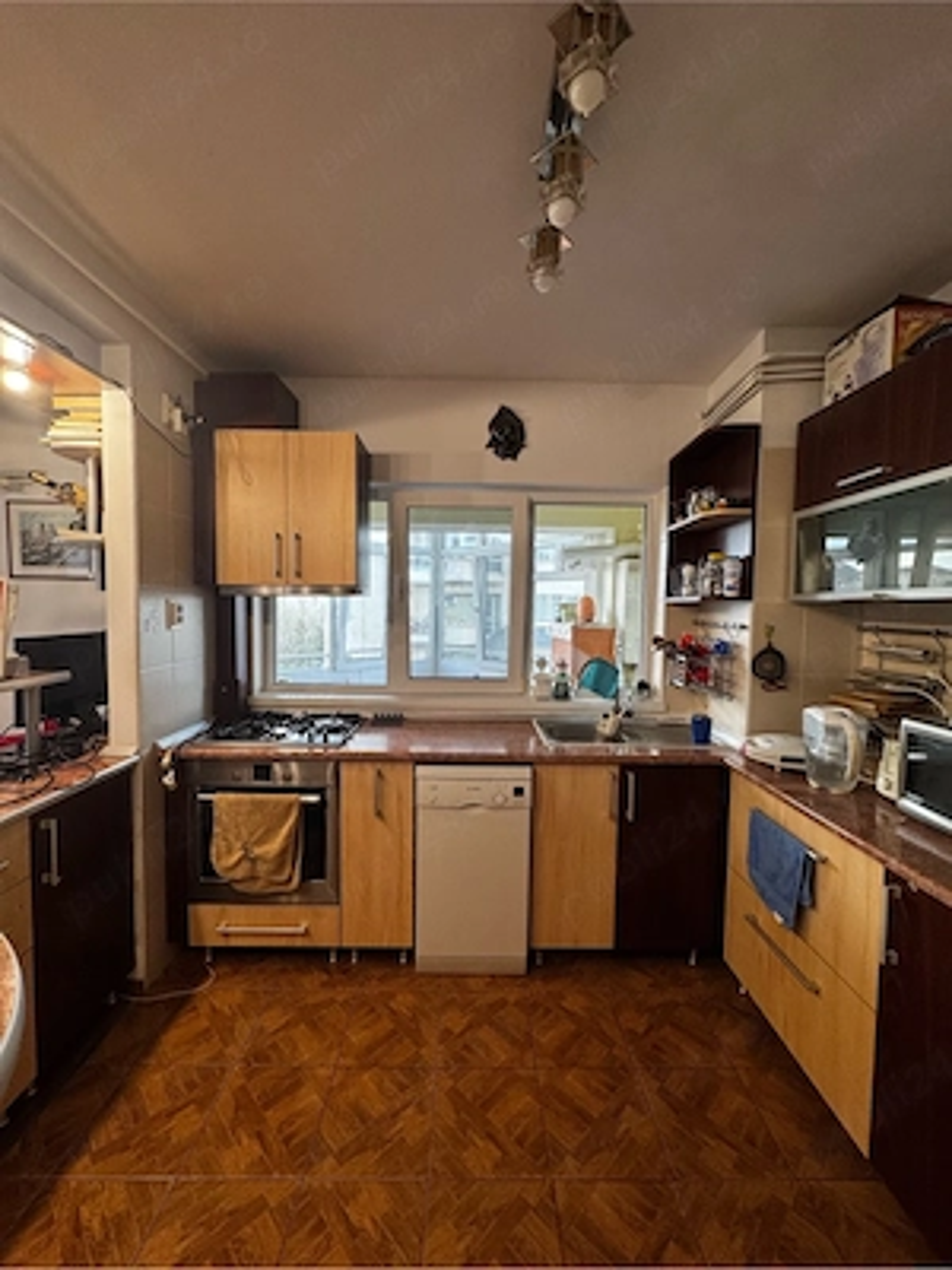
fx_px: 513
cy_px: 635
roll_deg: -1.0
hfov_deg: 85.7
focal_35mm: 14
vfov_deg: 102.1
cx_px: 476
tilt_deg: -4.5
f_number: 2.2
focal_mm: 2.22
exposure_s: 1/50
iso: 160
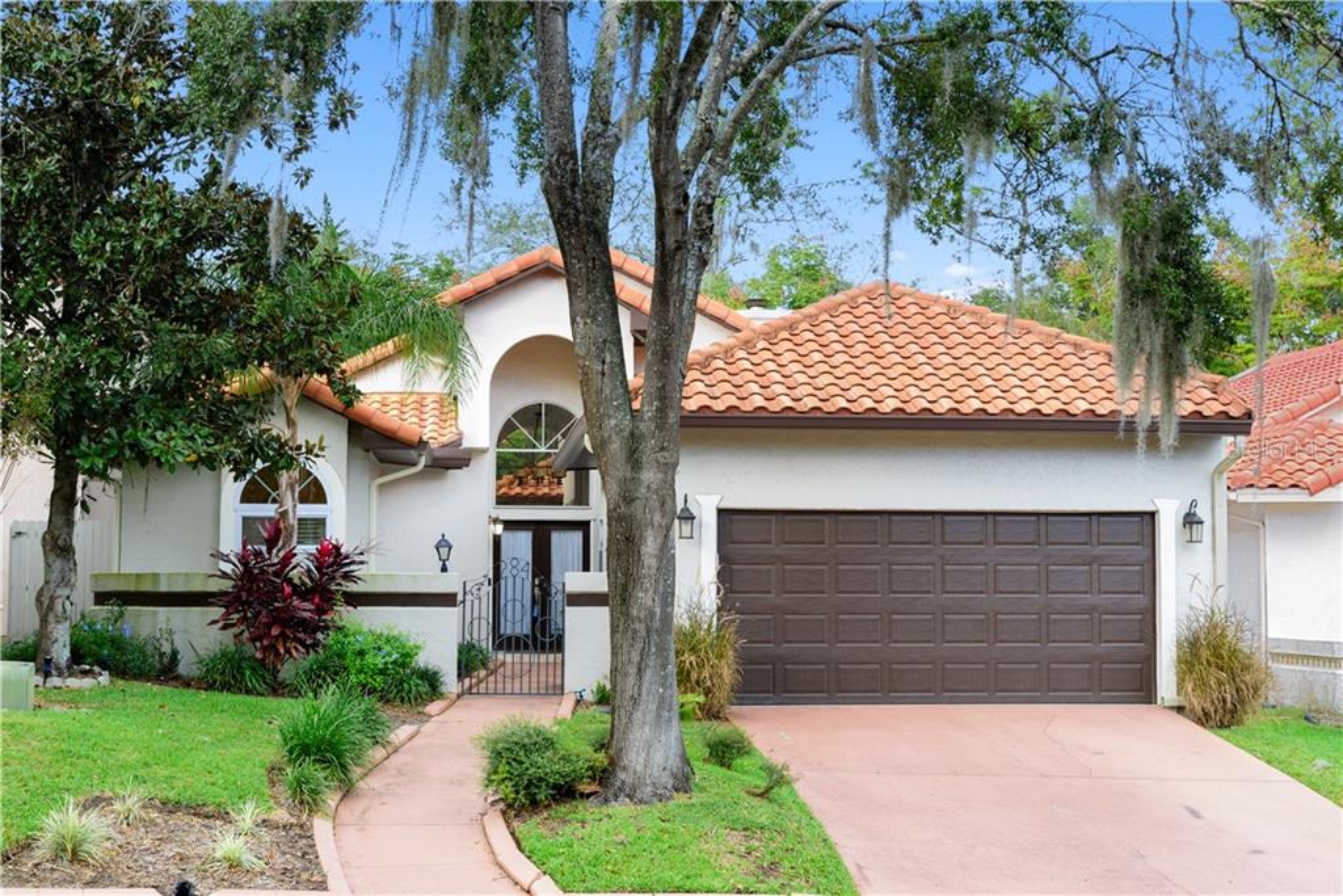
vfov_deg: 27.0
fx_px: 1865
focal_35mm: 50
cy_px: 448
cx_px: 672
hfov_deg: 39.6
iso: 200
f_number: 8
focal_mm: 50
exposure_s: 1/13
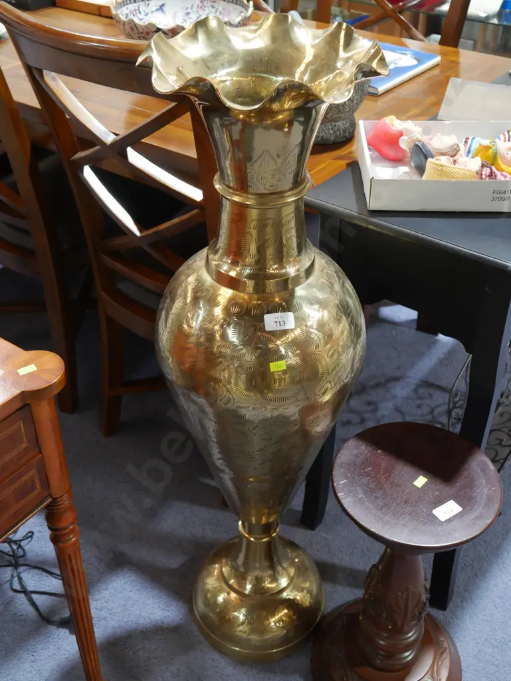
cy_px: 340
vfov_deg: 46.8
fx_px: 787
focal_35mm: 40
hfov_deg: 36.0
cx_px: 256
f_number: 4.4
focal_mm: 20
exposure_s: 1/60
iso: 1250
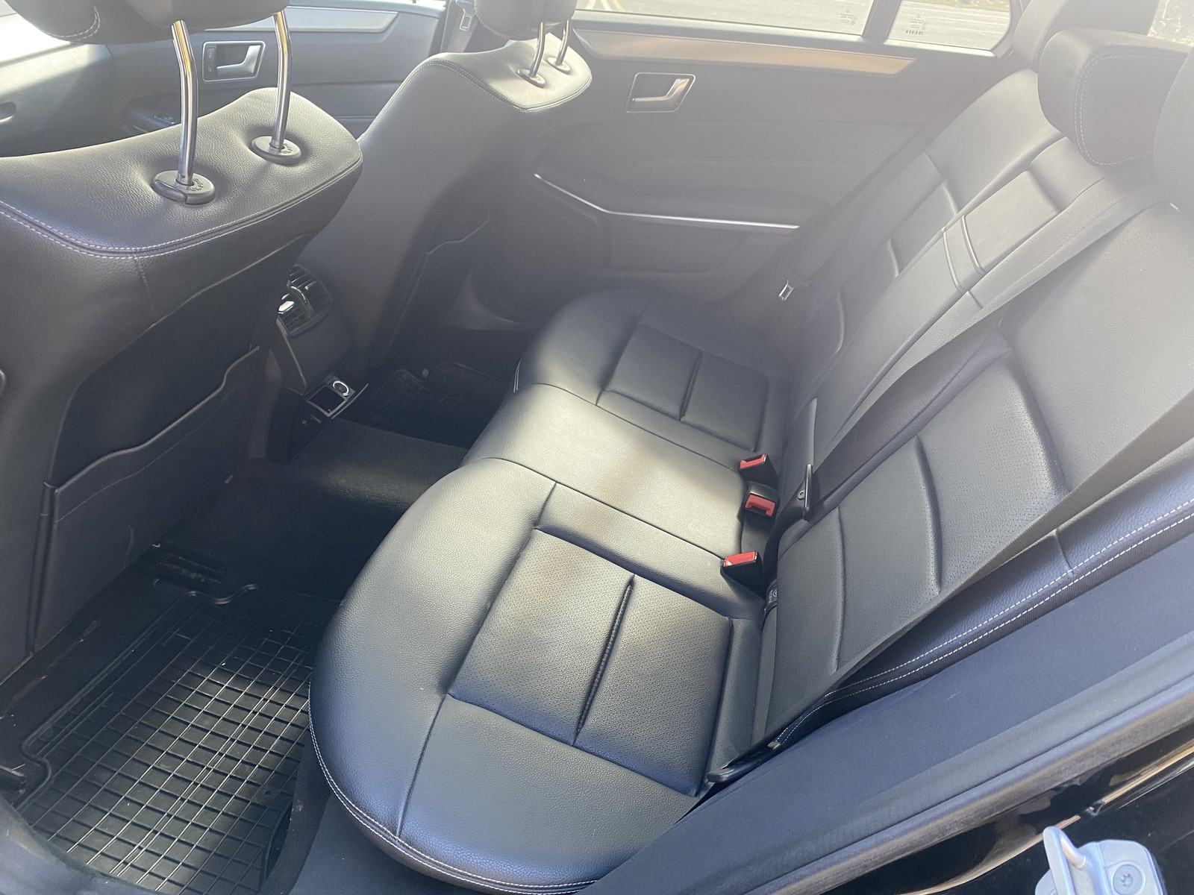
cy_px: 448
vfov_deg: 53.1
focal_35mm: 26
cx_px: 597
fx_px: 897
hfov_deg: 67.3
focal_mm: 4.25
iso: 125
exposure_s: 1/98
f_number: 1.8
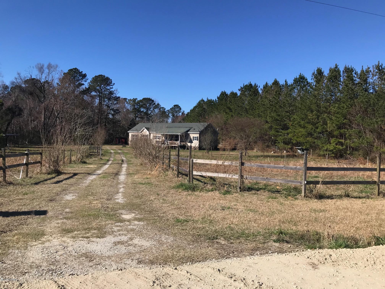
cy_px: 144
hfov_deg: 63.4
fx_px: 311
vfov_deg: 49.7
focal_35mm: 28
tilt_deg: -0.5
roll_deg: -2.3
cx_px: 192
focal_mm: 3.99
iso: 20
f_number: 1.8
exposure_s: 1/2283
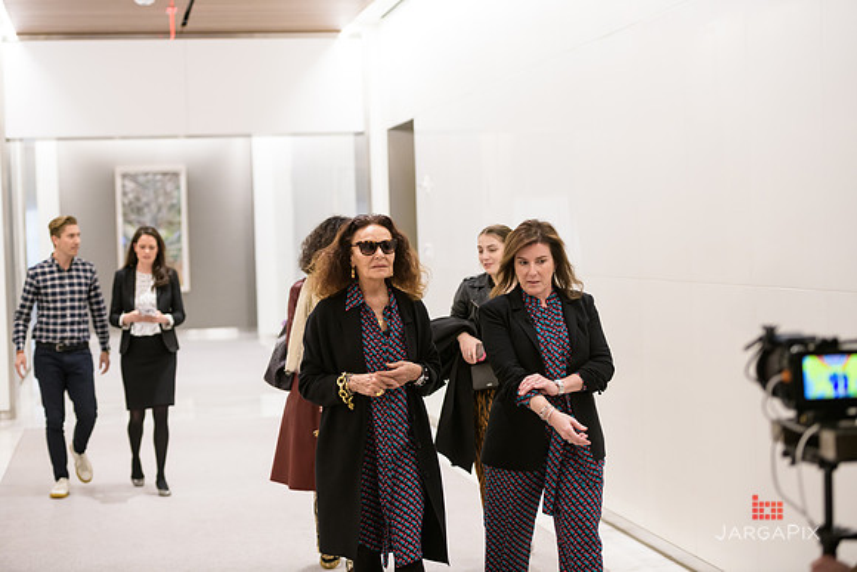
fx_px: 1667
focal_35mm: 70
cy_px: 286
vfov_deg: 19.5
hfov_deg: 28.8
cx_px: 428
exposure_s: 1/125
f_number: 3.2
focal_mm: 70
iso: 1600
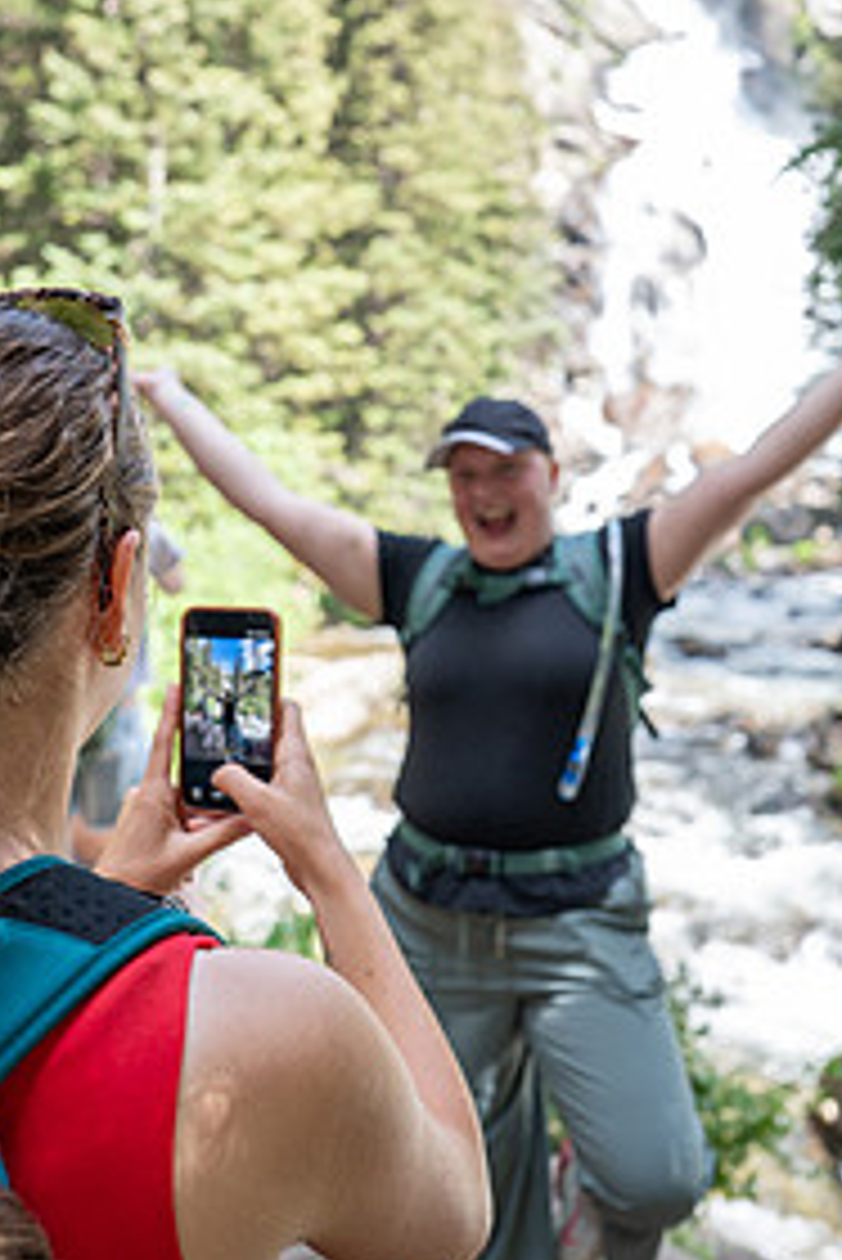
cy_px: 495
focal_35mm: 41
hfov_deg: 32.6
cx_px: 360
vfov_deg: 47.1
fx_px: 1437
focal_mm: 25.5
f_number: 3.2
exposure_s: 1/250
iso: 100
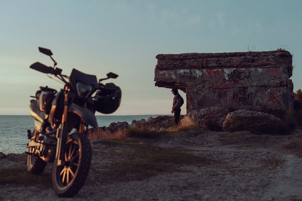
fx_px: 495
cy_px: 100
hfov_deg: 33.9
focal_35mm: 59
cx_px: 151
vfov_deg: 23.0
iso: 100
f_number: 2.8
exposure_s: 1/320
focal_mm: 59
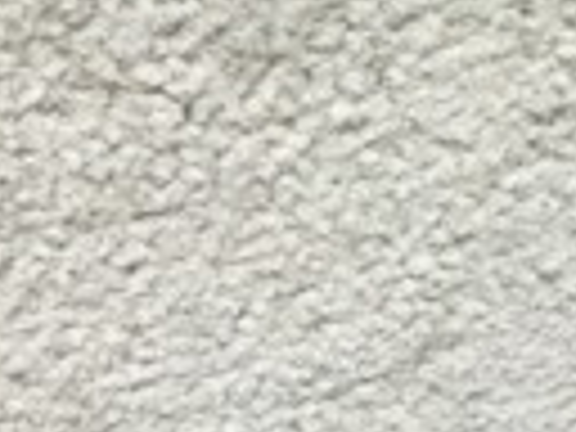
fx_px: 1381
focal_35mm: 83
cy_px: 495
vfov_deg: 17.1
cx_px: -108
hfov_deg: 21.9
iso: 200
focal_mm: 4.15
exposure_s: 1/24
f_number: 2.2
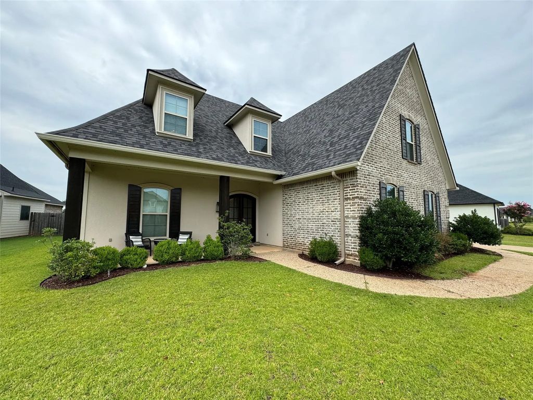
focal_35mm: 14
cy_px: 200
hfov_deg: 102.1
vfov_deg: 85.7
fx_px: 216
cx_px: 266
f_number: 2.2
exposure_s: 1/787
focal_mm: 2.22
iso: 40
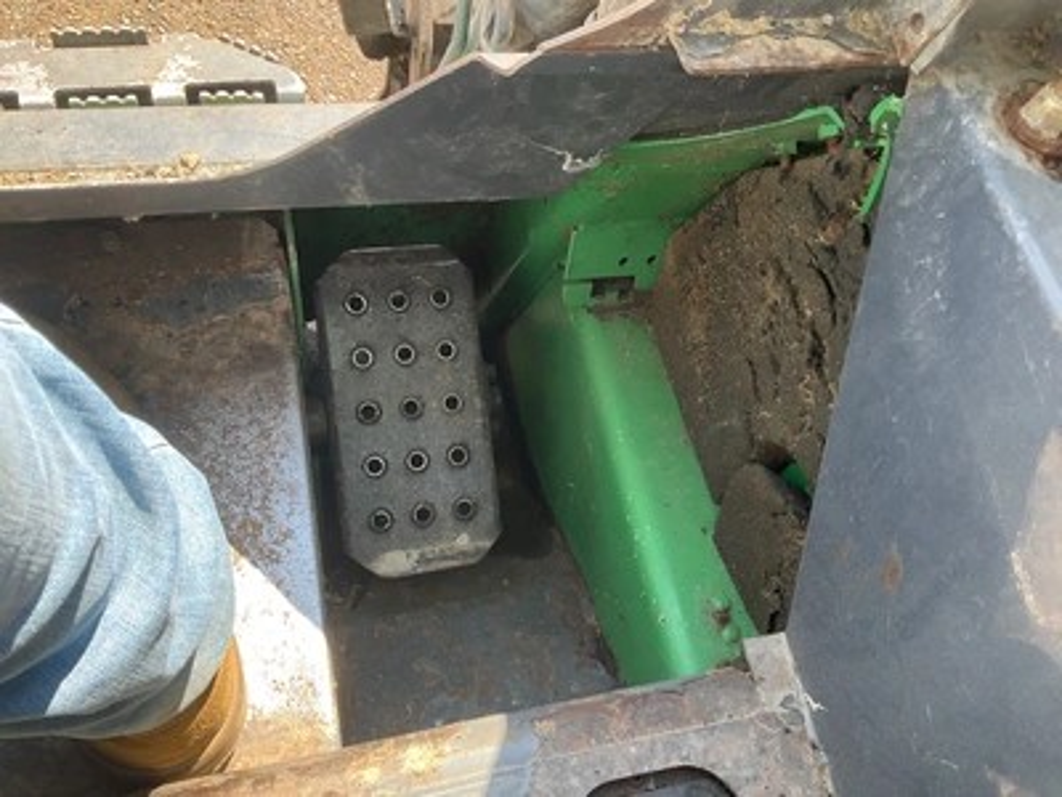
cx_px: 531
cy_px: 398
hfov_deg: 61.7
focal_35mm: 29
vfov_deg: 48.2
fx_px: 890
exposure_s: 1/172
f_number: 1.8
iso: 32
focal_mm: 3
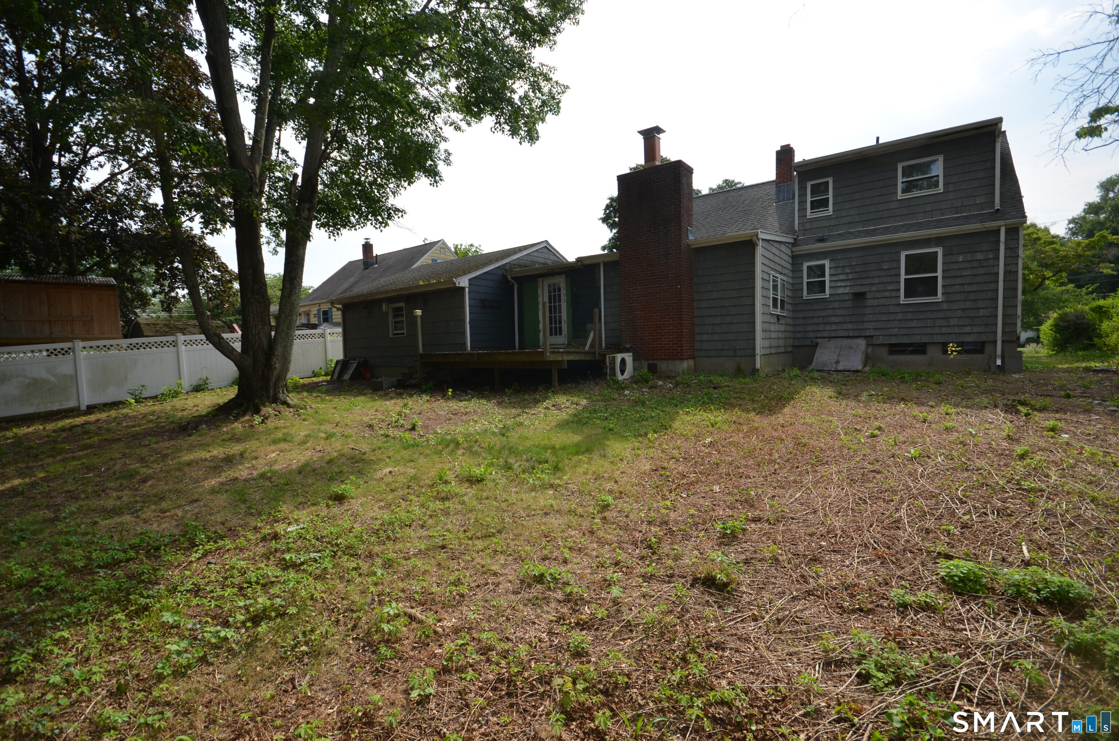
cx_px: 560
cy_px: 370
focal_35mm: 15
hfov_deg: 100.5
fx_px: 465
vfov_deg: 77.1
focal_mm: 10
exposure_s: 1/250
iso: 125
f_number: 8
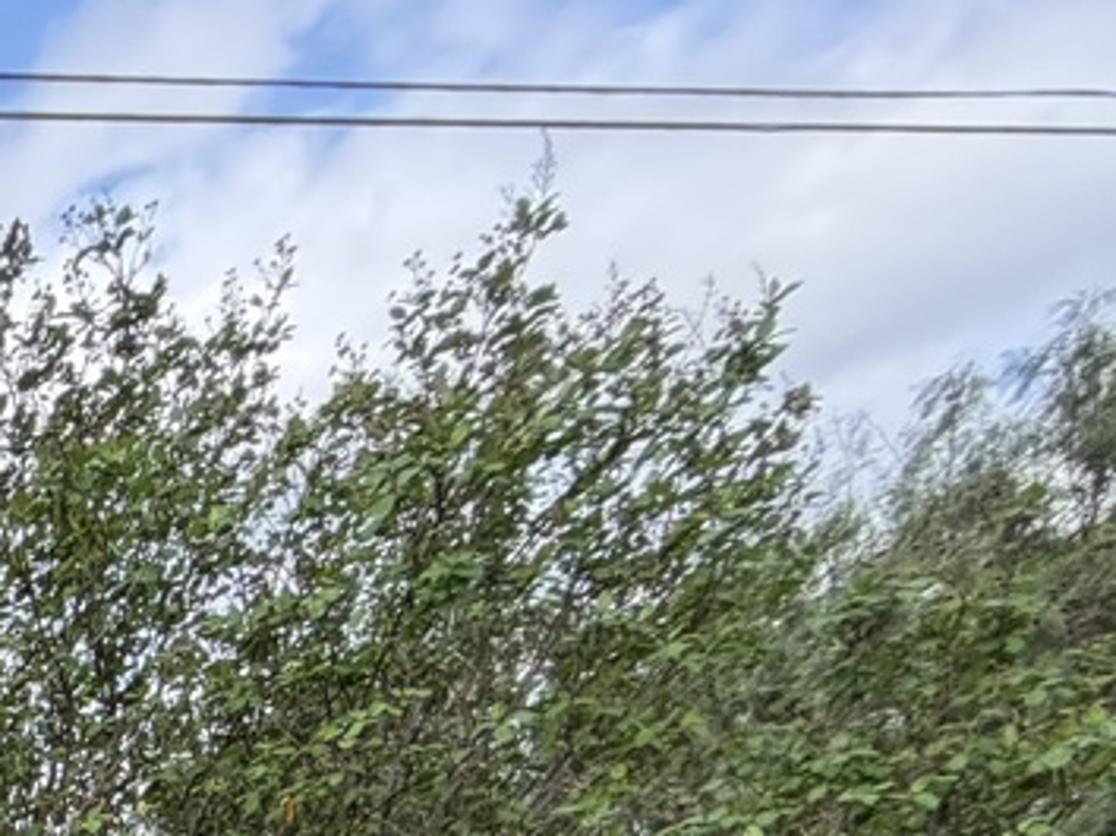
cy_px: 1640
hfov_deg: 20.3
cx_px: -1012
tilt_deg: -18.5
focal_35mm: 57
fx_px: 1836
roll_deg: +1.0
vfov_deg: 18.1
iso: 50
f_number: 2.2
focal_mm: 2.22
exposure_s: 1/502
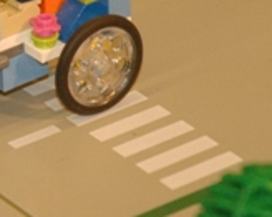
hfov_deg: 4.0
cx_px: 3
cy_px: 17
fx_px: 3870
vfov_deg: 3.2
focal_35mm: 481
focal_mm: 70
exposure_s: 1/100
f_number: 4.5
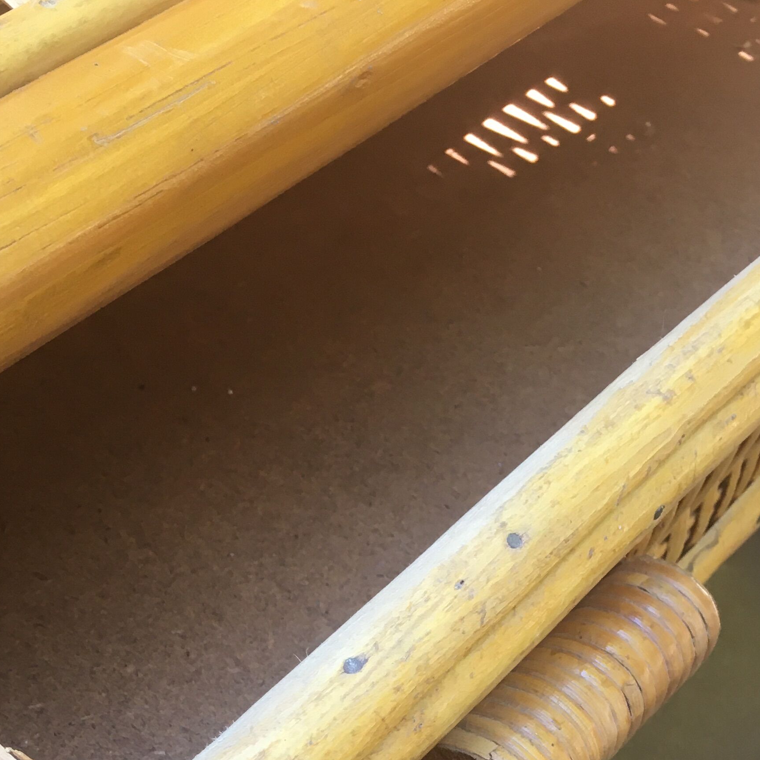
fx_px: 1490
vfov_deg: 25.9
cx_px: 268
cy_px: 888
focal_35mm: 60
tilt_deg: -56.5
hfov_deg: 28.5
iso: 25
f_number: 2.2
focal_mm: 4.15
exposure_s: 1/33
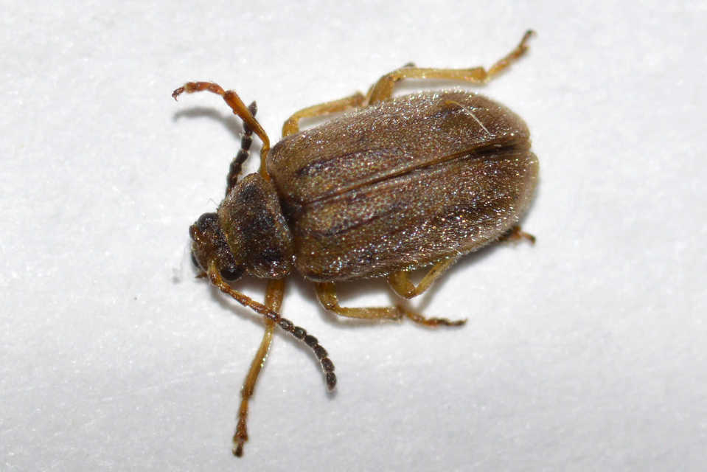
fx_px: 2947
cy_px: 236
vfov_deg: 9.2
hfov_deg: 13.7
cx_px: 354
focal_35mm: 150
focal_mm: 100
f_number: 20
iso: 100
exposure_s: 1/200
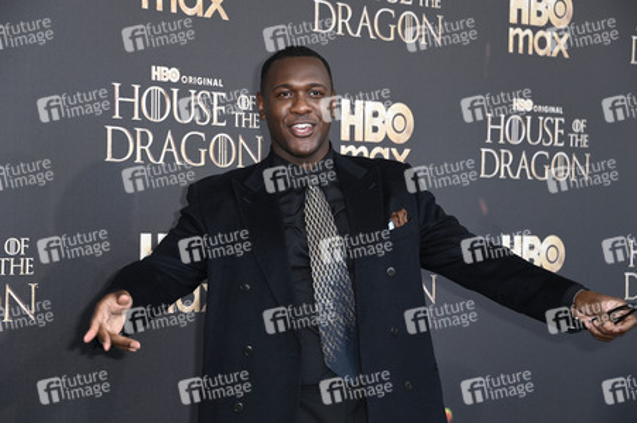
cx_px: 318
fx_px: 1627
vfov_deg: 14.8
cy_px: 212
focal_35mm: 92
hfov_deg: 22.2
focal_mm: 92
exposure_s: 1/250
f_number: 5.6
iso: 500
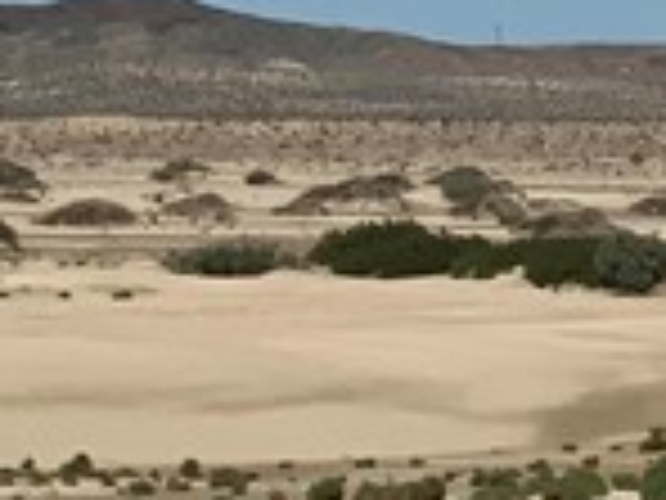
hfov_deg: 9.2
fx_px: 3848
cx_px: 1354
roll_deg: +0.3
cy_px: 676
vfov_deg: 7.3
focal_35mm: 200
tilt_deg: -9.3
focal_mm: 3
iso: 20
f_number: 1.8
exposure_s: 1/5814
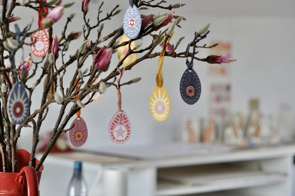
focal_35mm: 90
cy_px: 98
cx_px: 148
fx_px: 737
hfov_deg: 22.6
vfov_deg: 15.2
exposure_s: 1/125
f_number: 4
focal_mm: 60
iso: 900
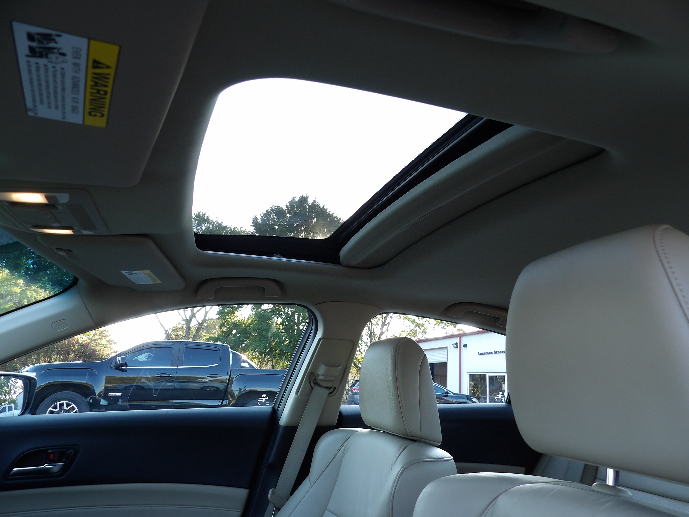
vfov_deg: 56.8
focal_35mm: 24
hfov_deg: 71.6
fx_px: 478
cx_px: 344
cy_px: 258
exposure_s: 1/48
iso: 100
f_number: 3.2
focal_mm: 4.3
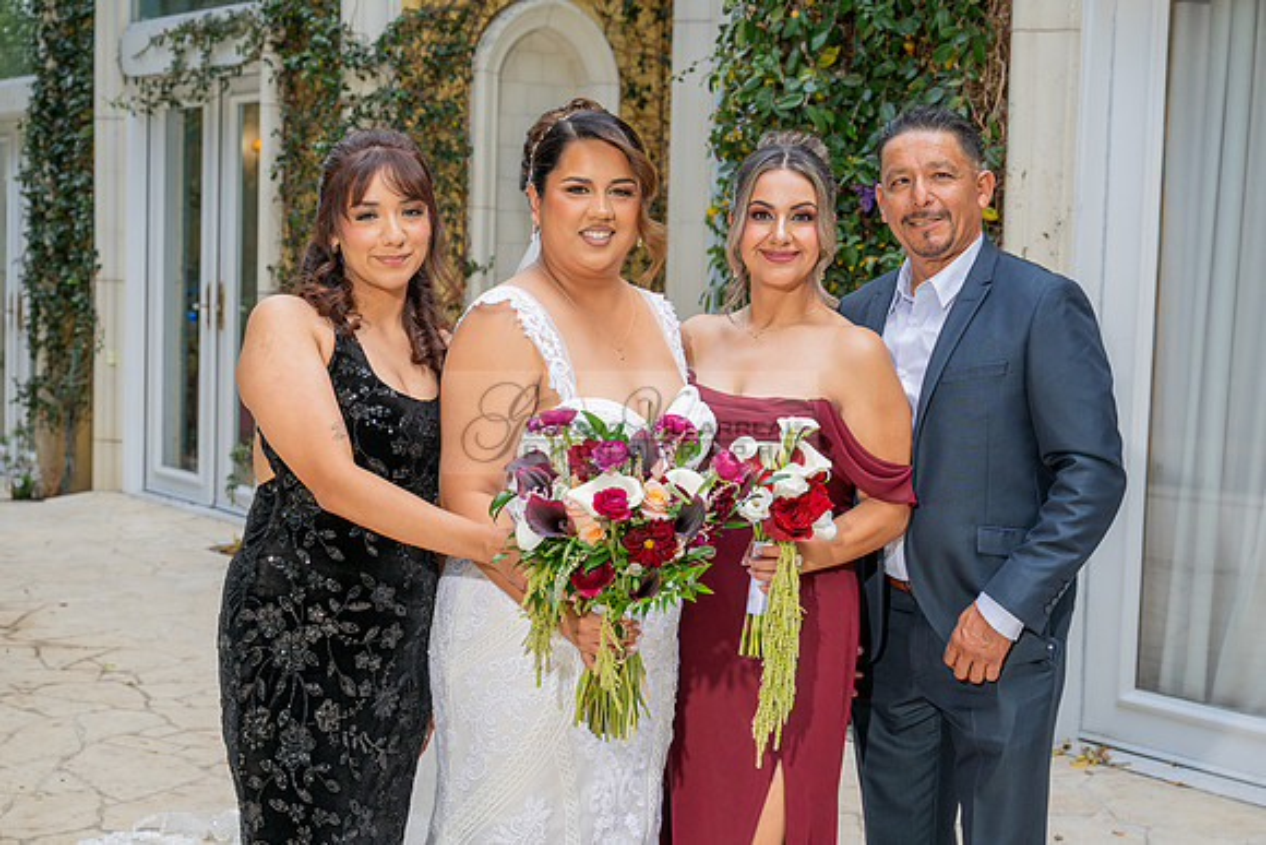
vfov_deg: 24.6
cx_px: 633
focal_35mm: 55
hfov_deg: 36.2
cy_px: 422
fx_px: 1935
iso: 200
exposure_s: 1/200
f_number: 5.6
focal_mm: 55
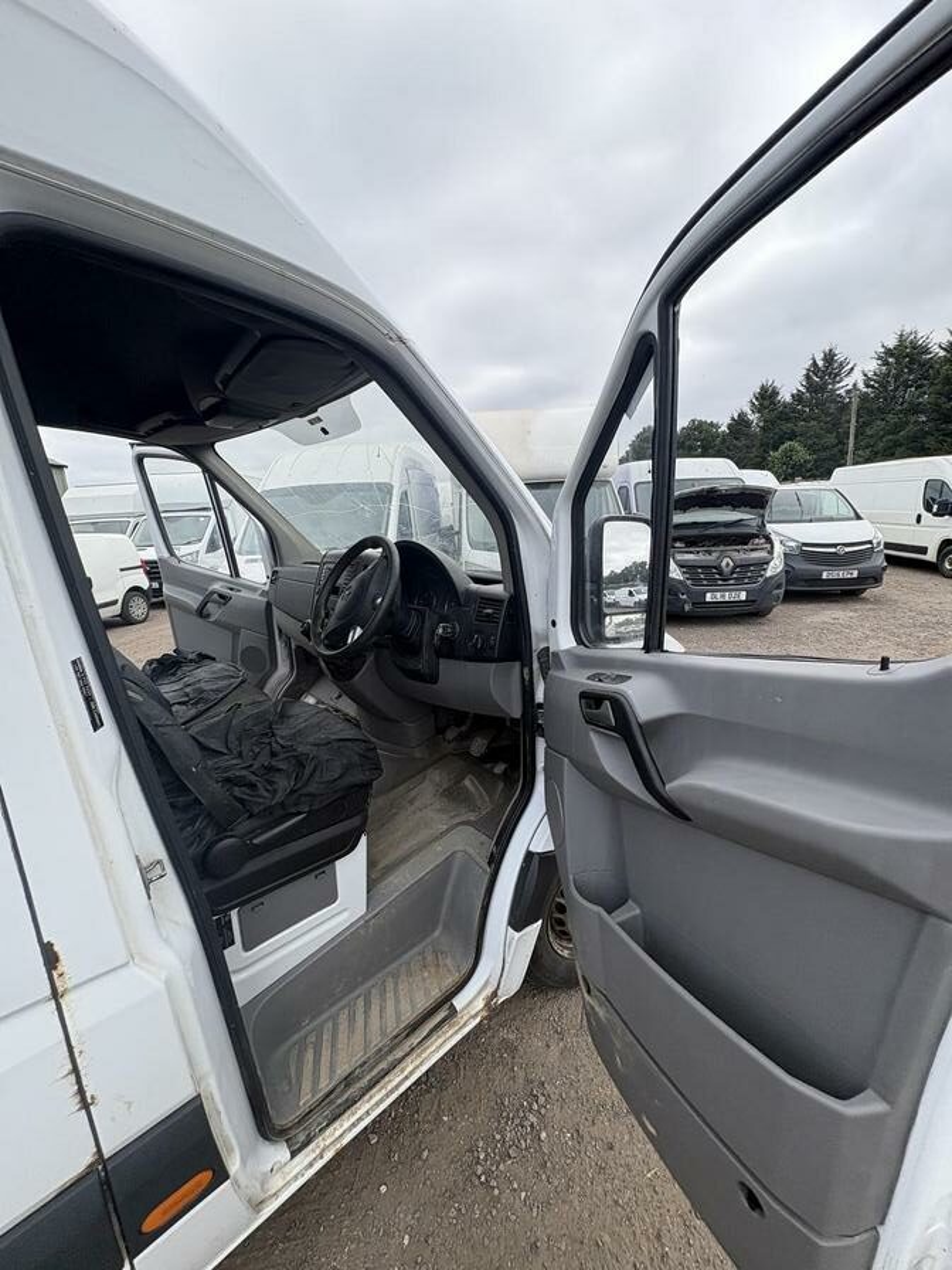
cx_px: 476
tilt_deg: -7.5
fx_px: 513
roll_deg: +1.4
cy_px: 635
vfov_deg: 102.1
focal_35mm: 14
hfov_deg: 85.7
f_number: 2.2
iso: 64
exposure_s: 1/771
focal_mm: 2.22
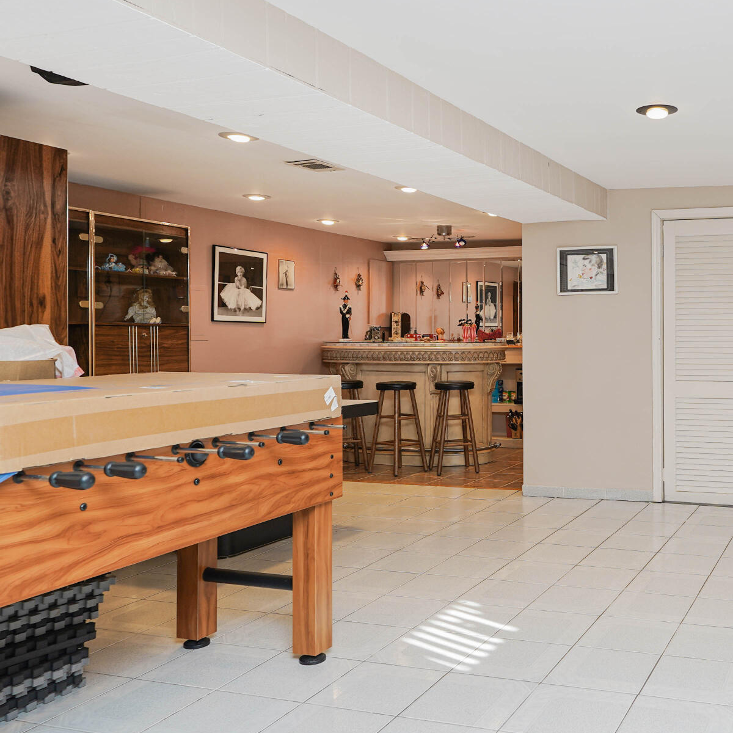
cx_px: 618
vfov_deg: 48.4
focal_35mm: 34
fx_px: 815
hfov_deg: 45.2
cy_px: 330
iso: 125
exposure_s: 1/30
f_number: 4
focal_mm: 16
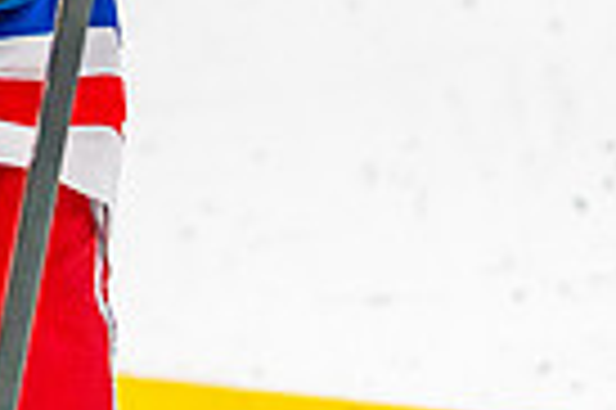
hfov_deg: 5.9
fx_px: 5879
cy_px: -537
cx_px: -607
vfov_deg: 3.9
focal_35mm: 344
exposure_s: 1/1250
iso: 3200
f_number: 2.8
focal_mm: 70
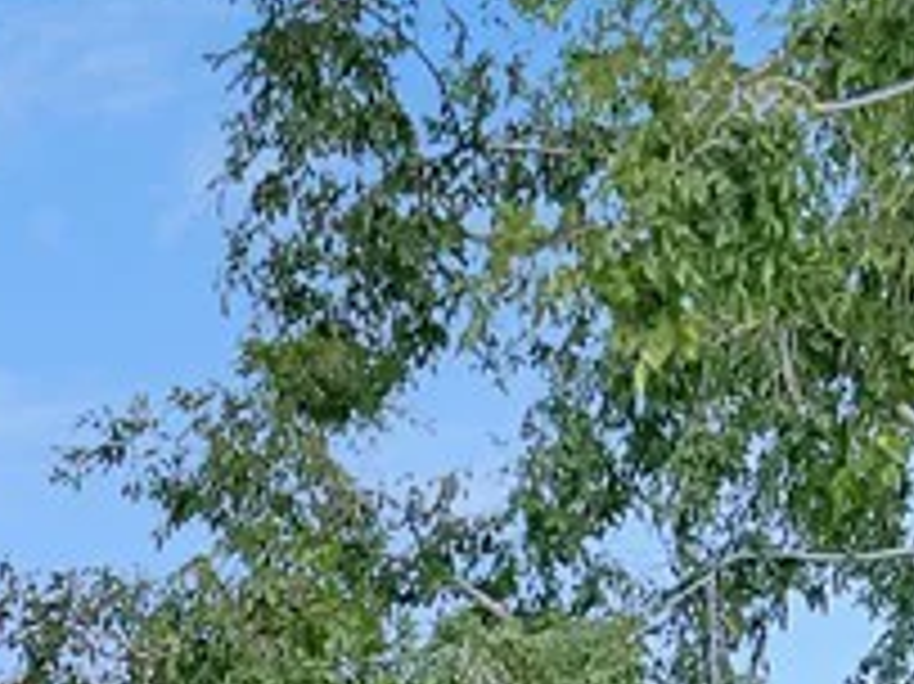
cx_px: -284
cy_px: 1516
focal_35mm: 131
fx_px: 3457
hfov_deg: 14.4
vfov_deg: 10.2
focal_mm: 5.7
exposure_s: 1/1645
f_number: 1.5
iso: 50
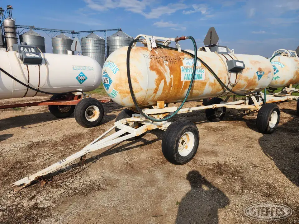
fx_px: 199
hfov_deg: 73.9
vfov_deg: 58.9
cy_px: 112
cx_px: 150
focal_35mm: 23
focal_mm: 6.4
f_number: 1.8
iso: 12
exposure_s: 1/1654
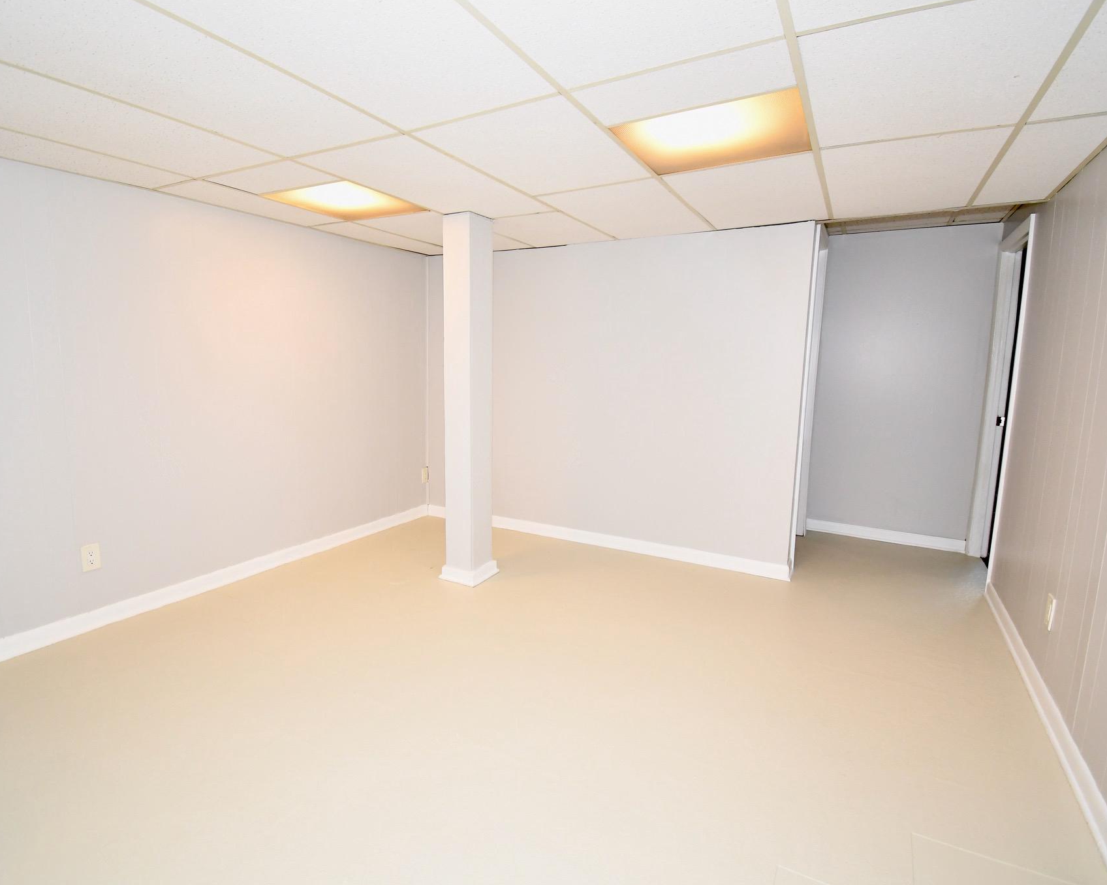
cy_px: 443
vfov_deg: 77.0
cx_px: 515
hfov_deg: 89.5
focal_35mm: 17
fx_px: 557
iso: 1100
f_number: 4.5
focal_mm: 10
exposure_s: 1/60
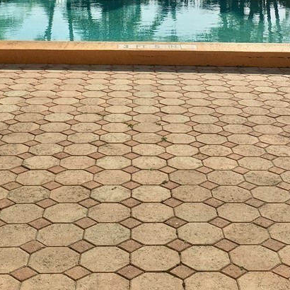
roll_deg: -2.1
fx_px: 607
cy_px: -4
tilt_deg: -4.6
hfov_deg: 26.9
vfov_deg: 25.5
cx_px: 167
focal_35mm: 64
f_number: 2.2
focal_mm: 4.15
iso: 25
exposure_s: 1/4525
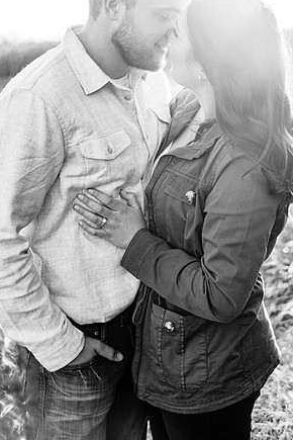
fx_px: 732
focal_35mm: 60
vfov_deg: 33.4
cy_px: 214
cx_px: 144
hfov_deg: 22.6
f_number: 3.2
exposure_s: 1/640
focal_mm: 58
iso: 200
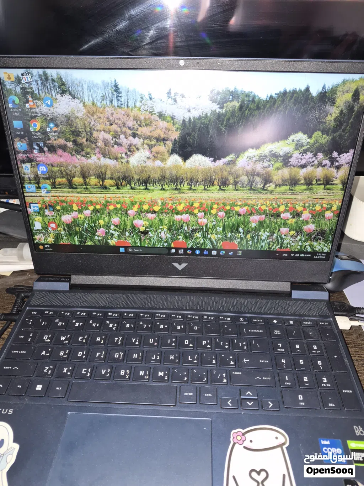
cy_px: 243
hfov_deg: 58.9
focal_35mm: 23
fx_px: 322
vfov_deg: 73.9
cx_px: 182
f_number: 1.8
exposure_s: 1/50
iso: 80
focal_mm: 5.4
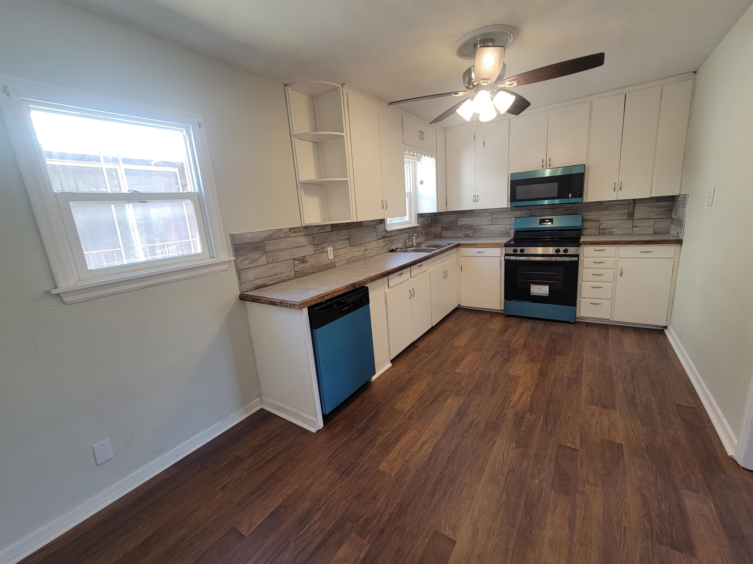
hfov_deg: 106.2
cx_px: 376
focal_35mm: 13
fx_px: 283
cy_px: 282
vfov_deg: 89.9
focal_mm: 2.2
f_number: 2.2
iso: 100
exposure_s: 1/60
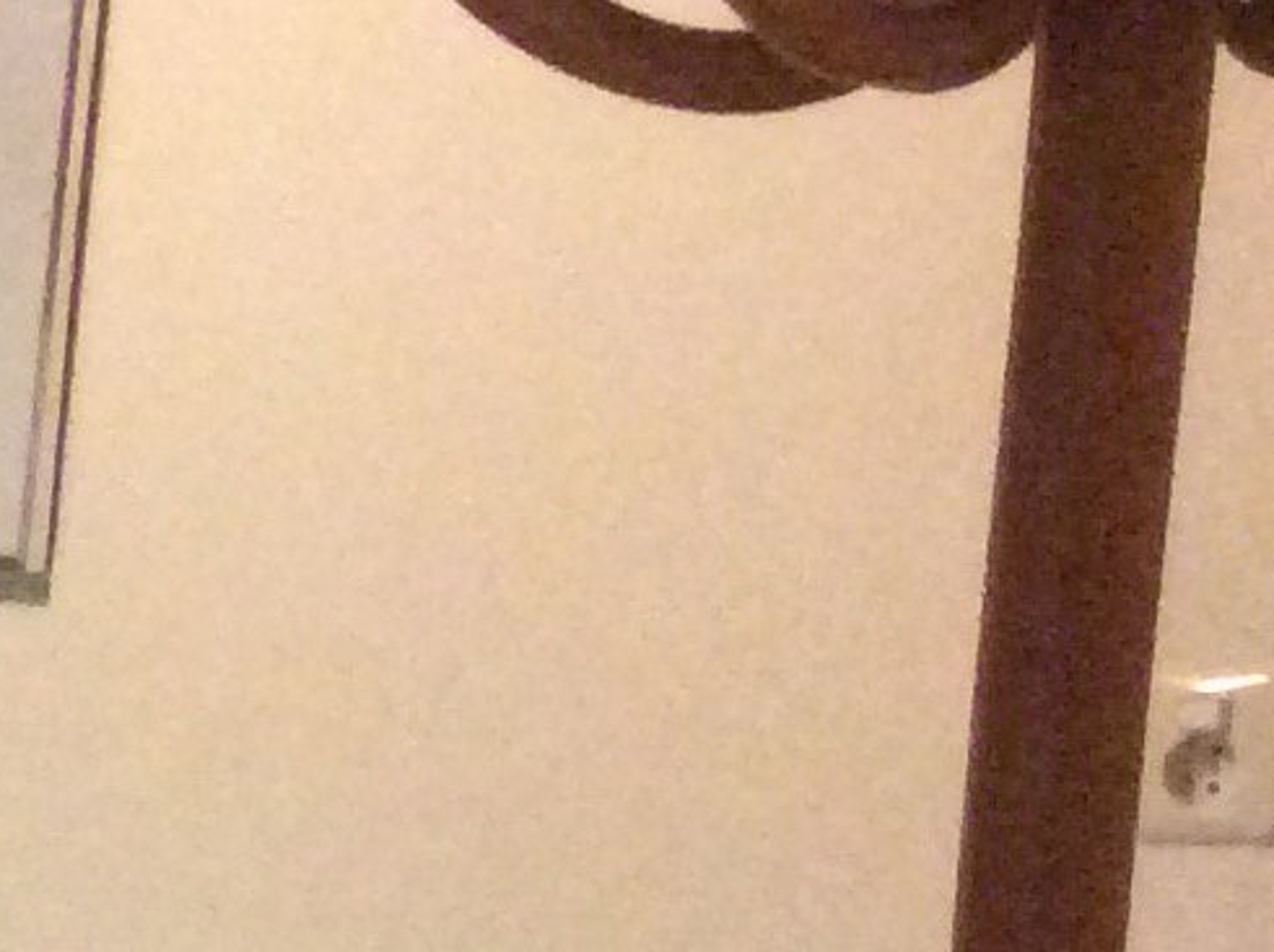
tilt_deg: -15.2
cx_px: -2071
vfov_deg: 8.3
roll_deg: +1.0
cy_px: 1969
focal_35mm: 169
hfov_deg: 9.9
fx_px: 6212
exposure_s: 1/20
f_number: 2.4
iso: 320
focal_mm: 3.3
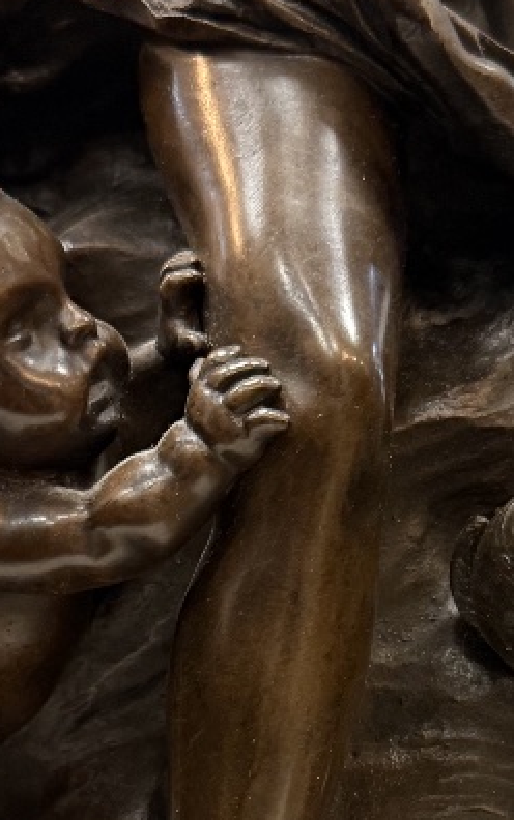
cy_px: 789
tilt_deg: +11.3
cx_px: 390
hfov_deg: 16.9
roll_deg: -1.1
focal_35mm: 77
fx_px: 1723
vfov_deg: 25.7
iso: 250
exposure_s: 1/50
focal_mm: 6.76
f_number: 1.78
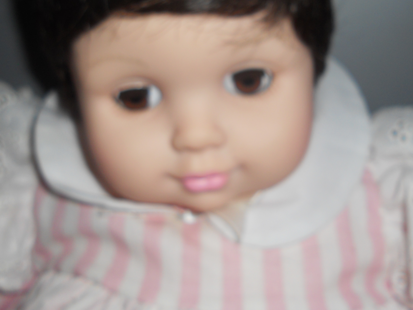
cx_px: 217
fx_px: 597
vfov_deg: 28.7
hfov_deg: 38.2
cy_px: 80
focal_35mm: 50
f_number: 8.8
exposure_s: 1/25
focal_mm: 5.8
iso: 80
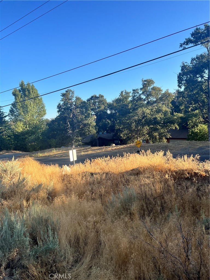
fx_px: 210
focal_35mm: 26
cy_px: 140
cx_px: 105
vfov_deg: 67.3
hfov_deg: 53.1
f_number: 1.6
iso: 50
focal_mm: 5.1
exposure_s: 1/1212
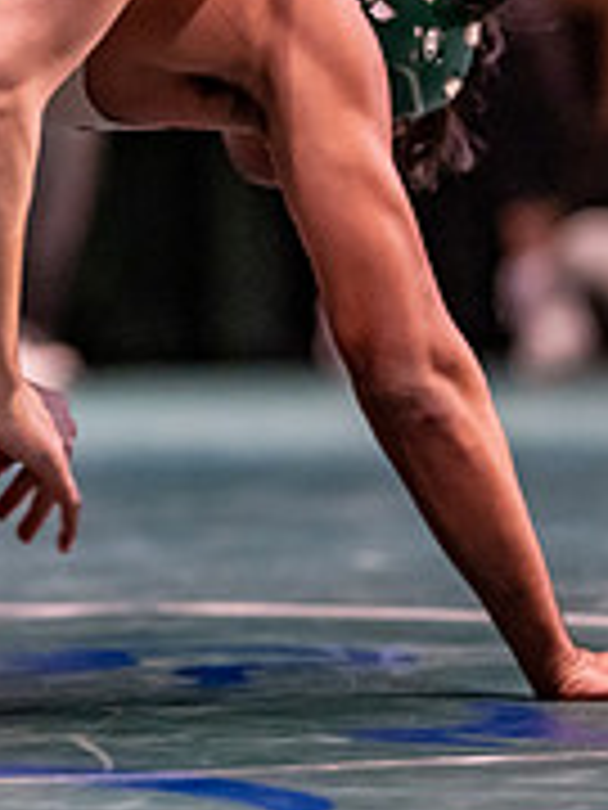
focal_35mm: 448
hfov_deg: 3.3
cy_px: 72
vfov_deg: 4.4
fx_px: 10492
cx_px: -50
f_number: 1.8
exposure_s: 1/800
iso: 2000
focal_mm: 135
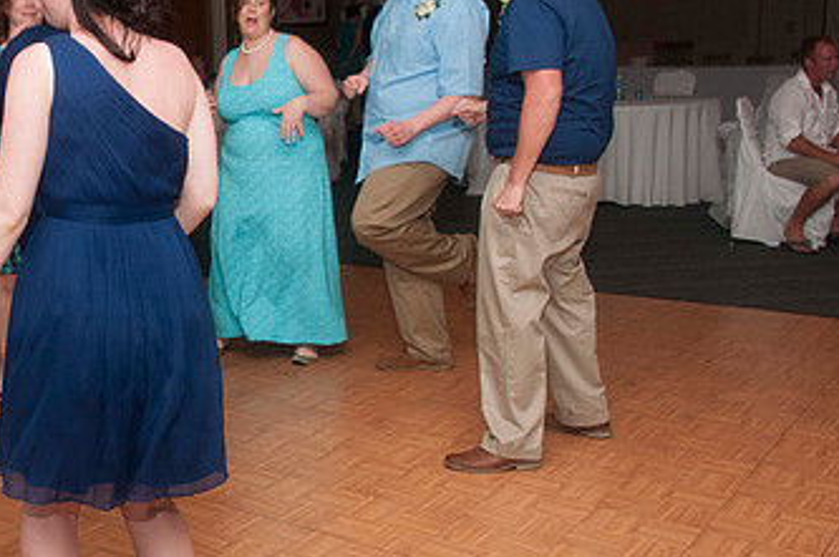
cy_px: 278
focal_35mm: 47
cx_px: 118
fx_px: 1094
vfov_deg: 28.6
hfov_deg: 39.6
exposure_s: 1/60
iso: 800
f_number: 5.6
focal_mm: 18
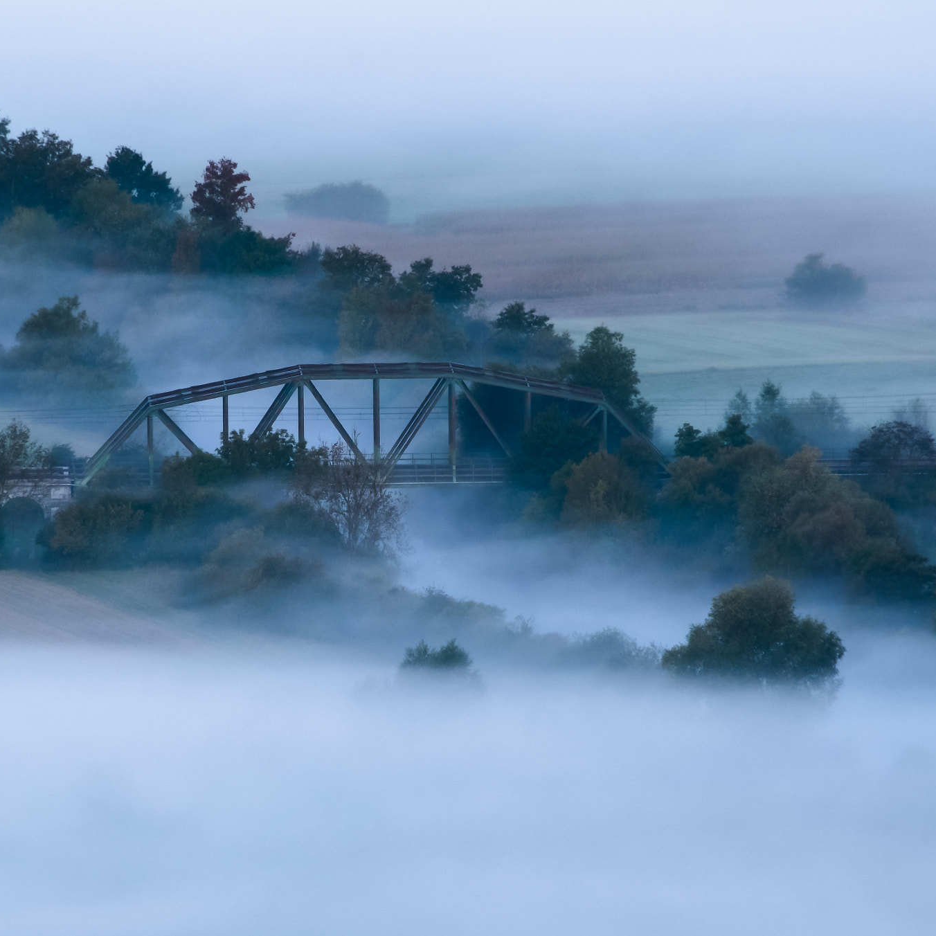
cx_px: 425
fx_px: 17682
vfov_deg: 3.0
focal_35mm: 578
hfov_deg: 3.0
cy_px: 469
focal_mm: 300
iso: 100
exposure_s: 1
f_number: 9
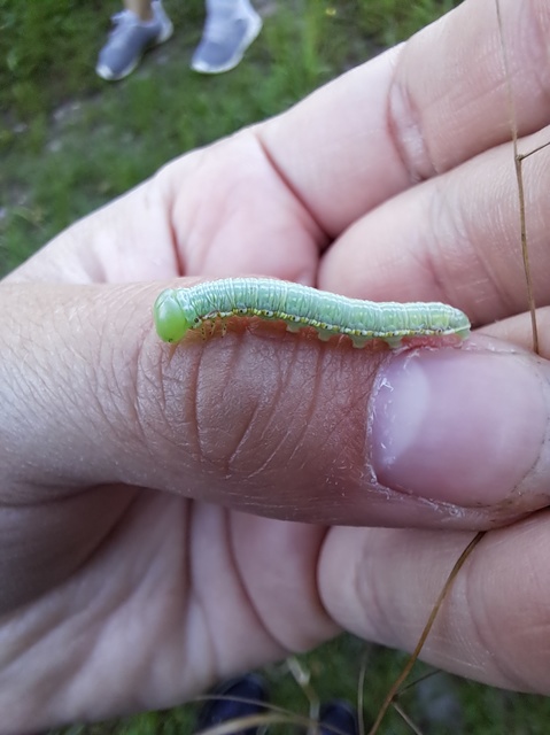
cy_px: 368
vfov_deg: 69.4
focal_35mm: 25
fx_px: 530
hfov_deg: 54.8
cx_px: 275
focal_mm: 2.13
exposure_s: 1/100
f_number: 2.4
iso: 64
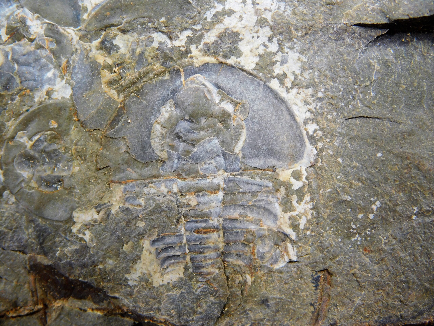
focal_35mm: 91
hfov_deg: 21.5
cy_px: 163
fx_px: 1141
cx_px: 217
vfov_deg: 16.2
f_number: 4.5
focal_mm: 16.1
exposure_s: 1/125
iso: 125
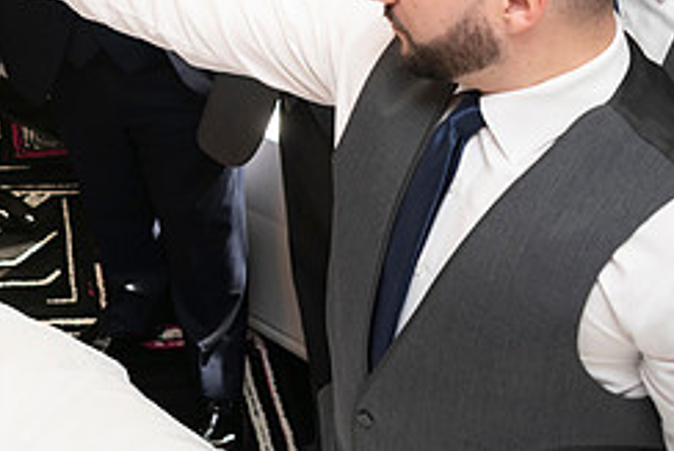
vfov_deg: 22.2
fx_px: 1068
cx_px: 25
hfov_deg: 32.6
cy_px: -72
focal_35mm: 57
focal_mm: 24
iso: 800
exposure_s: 1/100
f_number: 2.8
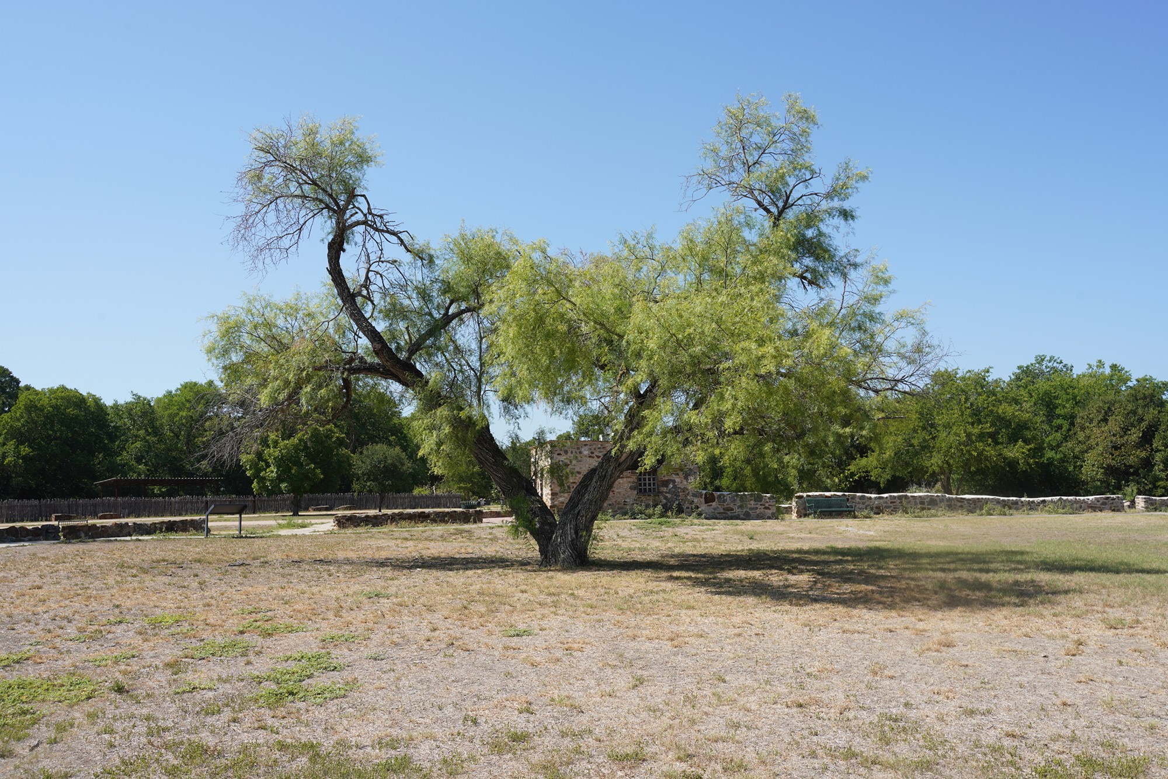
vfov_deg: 45.0
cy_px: 390
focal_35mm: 29
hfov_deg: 63.7
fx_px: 941
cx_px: 584
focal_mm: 29
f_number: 13
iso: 100
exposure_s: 1/100
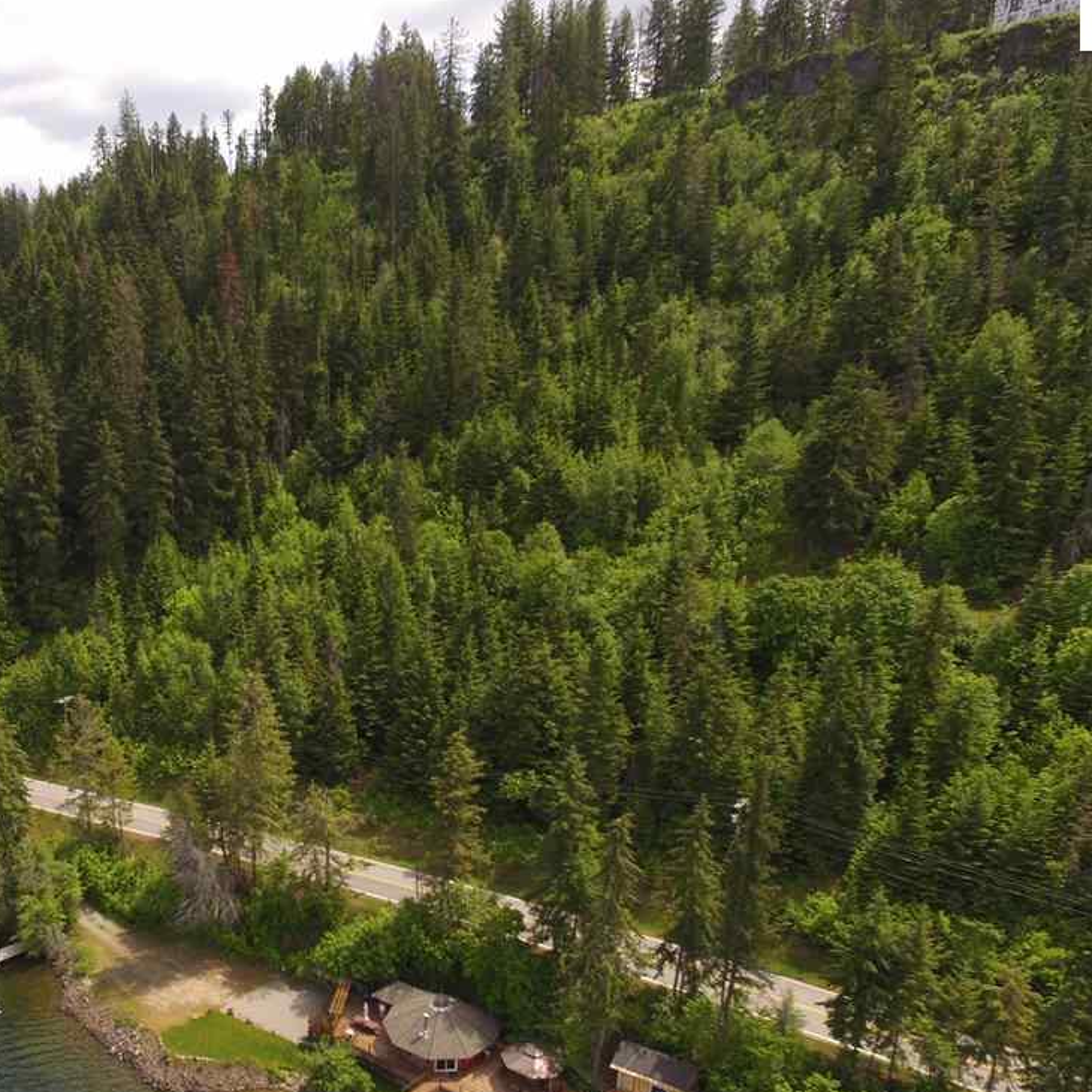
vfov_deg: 51.8
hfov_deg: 49.7
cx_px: 232
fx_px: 1106
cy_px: 708
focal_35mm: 31
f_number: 2.8
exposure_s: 1/460
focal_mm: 3.61
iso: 100
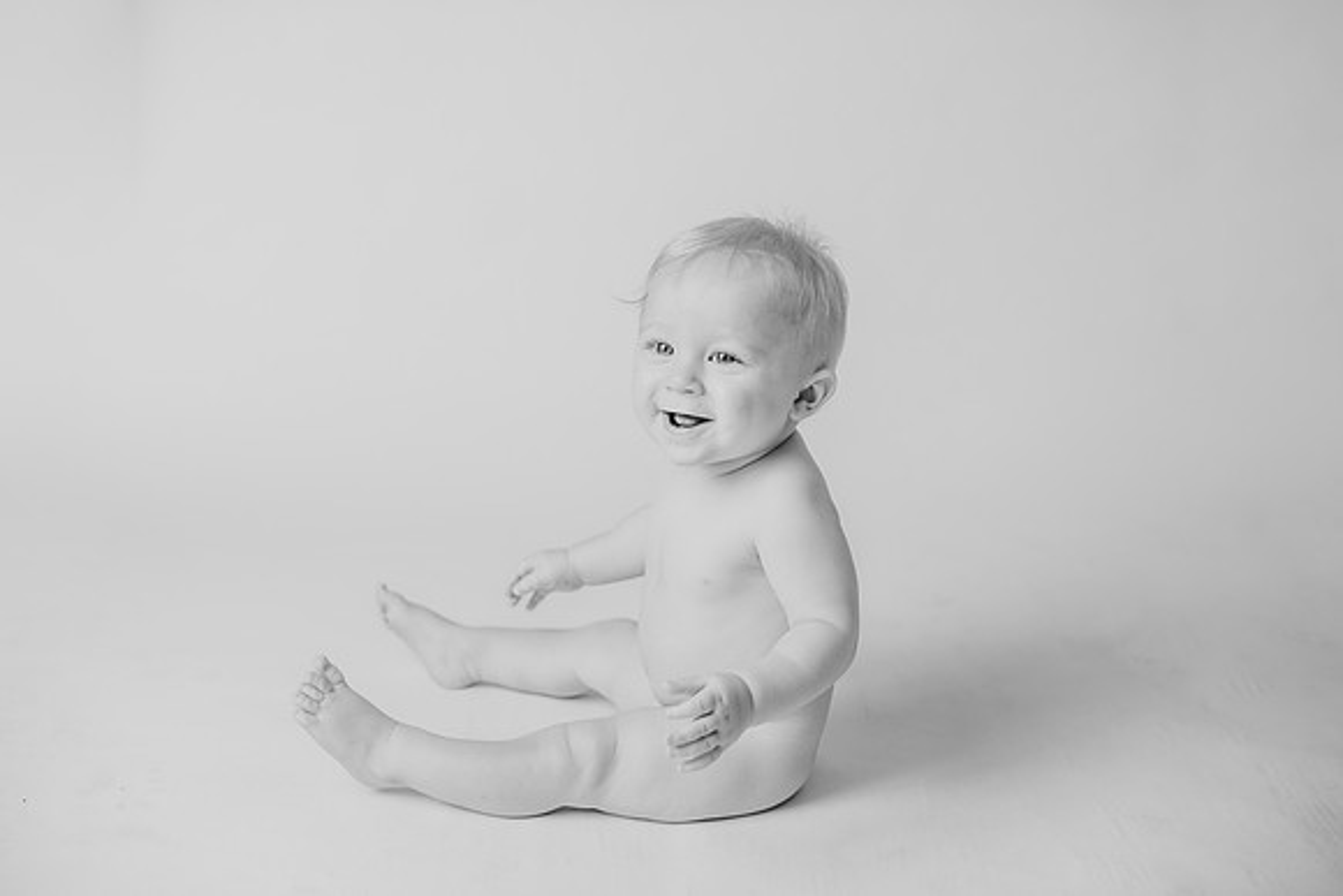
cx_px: 672
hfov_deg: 39.6
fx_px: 1866
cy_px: 448
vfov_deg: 27.0
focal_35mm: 50
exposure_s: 1/160
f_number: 2.8
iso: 100
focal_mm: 50
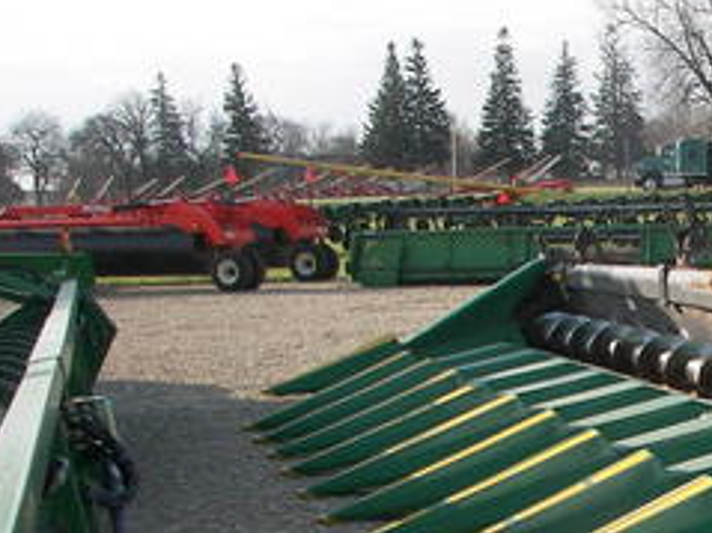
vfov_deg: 17.9
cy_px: 402
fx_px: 1686
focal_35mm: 82
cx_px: 783
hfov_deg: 22.5
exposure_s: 1/500
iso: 50
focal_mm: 6
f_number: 2.8
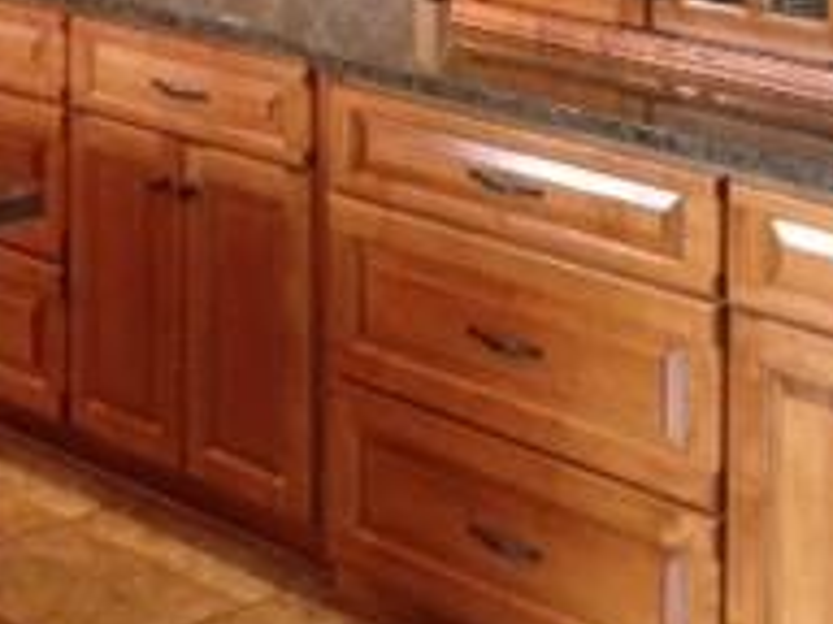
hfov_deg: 17.7
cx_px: 134
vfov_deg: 12.8
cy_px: -290
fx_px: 2647
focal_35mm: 110
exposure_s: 1/20
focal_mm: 4.12
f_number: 2.4
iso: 200
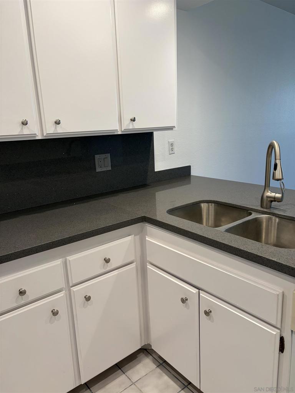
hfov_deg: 53.1
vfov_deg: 67.3
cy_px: 196
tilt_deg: -13.5
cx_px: 148
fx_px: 295
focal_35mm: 26
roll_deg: +1.5
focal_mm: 5.96
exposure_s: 1/120
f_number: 1.6
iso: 100
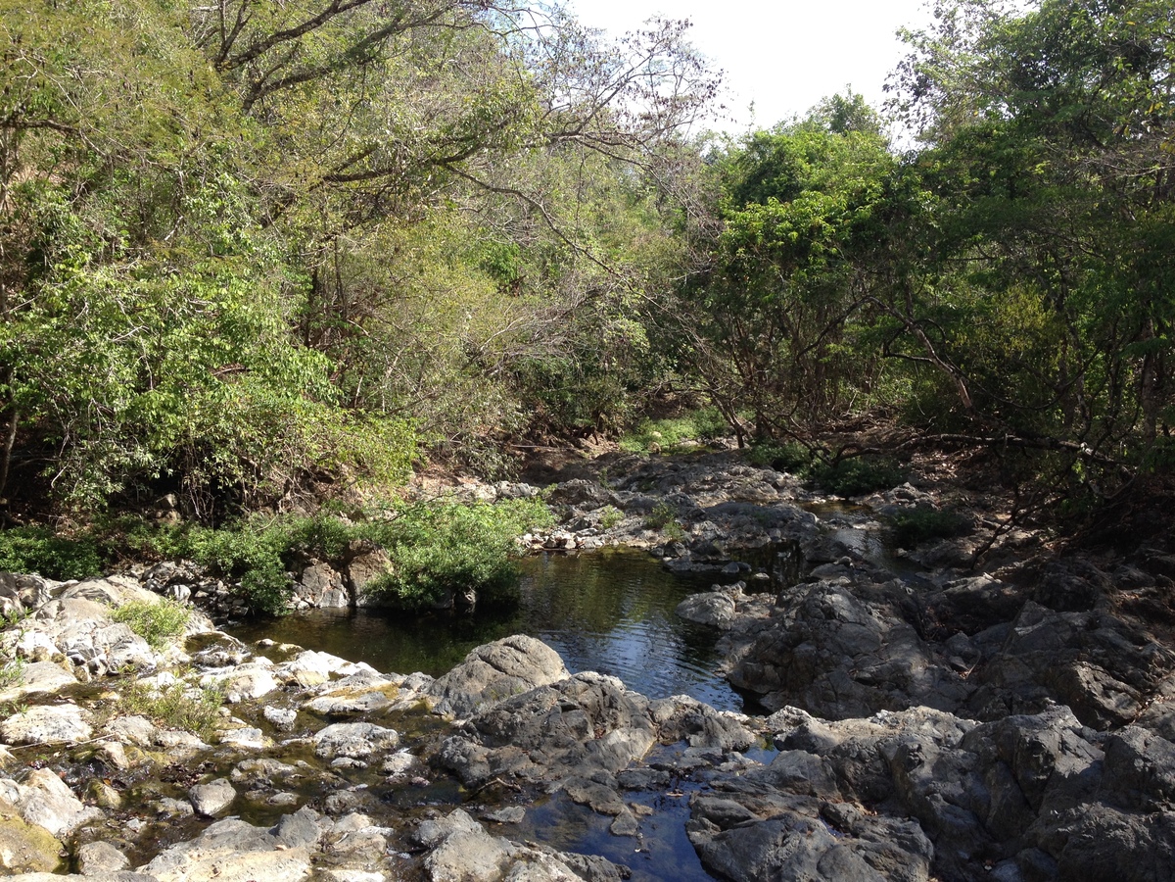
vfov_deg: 40.7
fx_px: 1188
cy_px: 441
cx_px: 588
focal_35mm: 35
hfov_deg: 52.6
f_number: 2.4
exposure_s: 1/531
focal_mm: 4.28
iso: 50
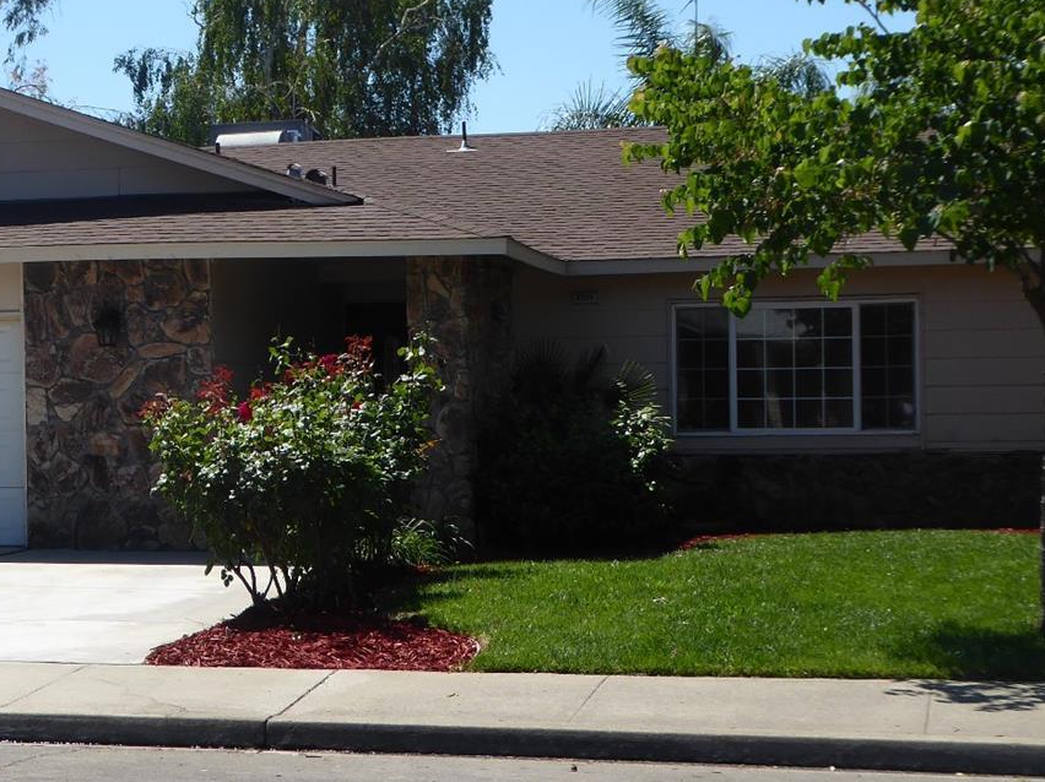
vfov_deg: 18.2
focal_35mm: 81
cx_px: 164
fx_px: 2444
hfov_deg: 23.7
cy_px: 423
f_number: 3.9
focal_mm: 7.8
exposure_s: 1/640
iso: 80
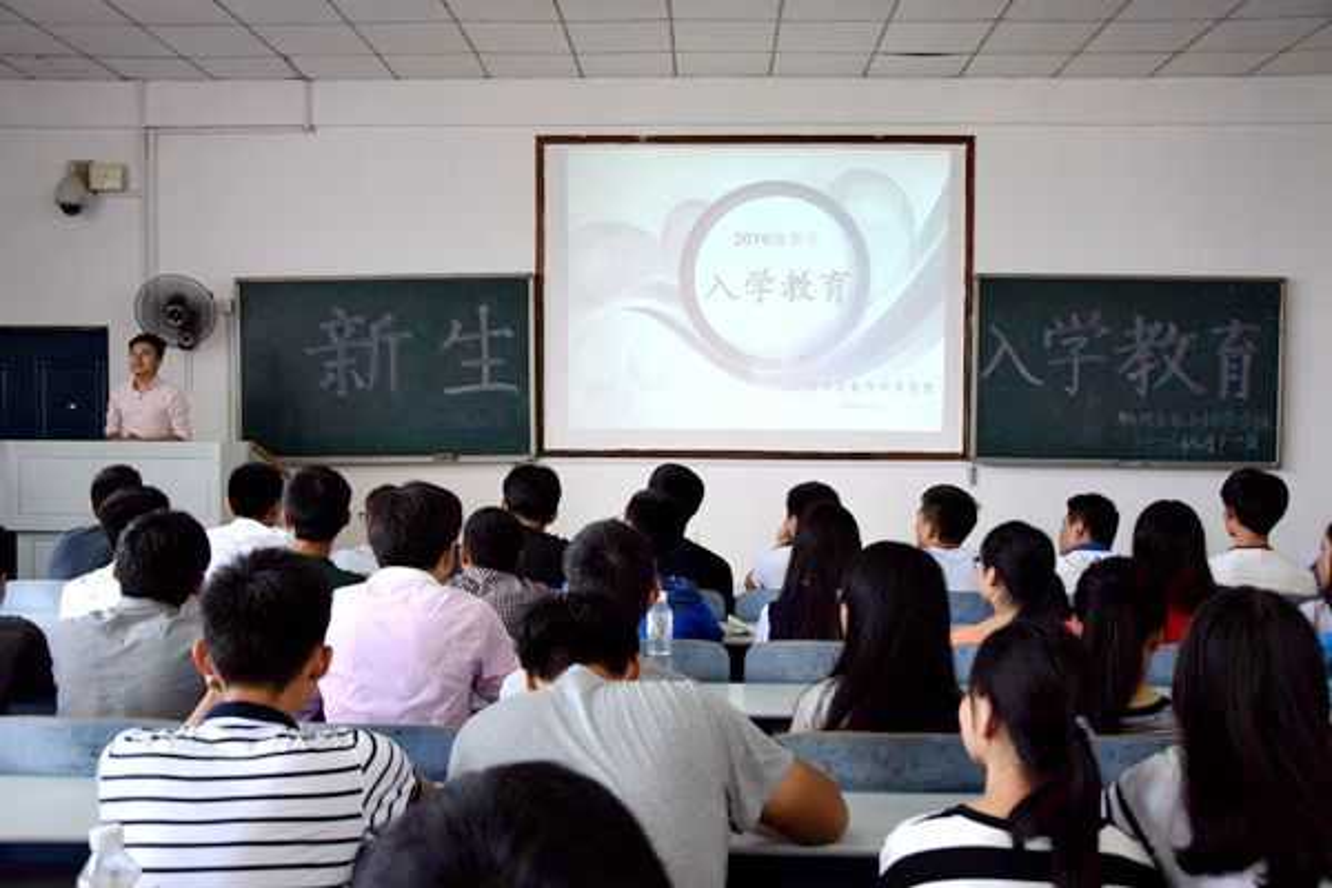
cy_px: 444
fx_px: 1221
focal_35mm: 33
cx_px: 666
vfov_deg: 40.0
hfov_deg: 57.2
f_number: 4
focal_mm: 22
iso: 400
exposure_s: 1/60
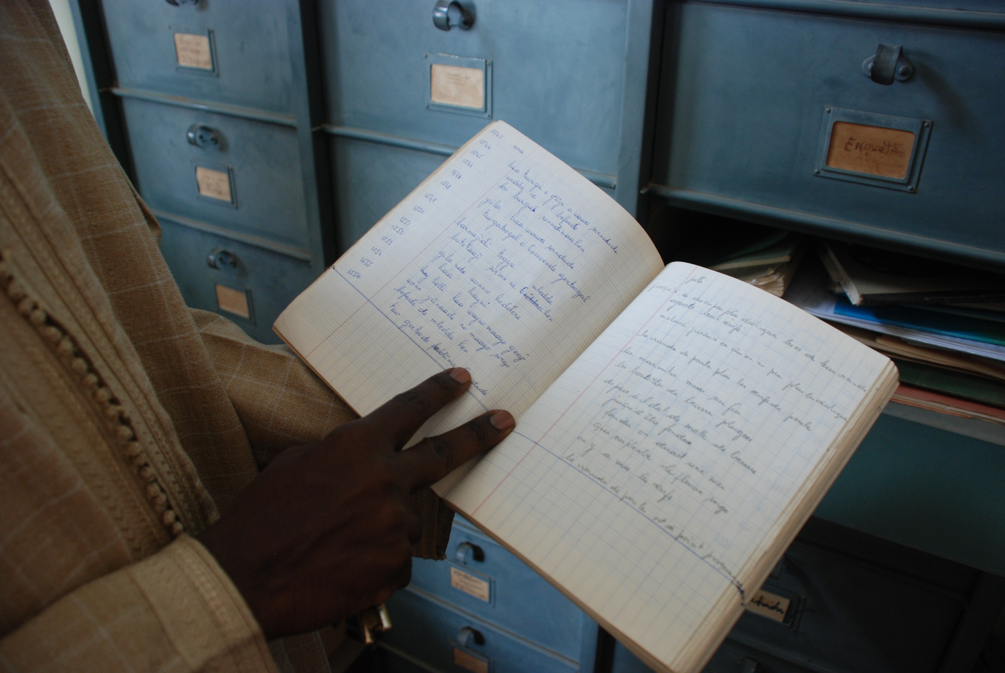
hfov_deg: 61.9
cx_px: 502
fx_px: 839
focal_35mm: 30
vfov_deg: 43.7
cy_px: 336
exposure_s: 1/15
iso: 400
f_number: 3.8
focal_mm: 20
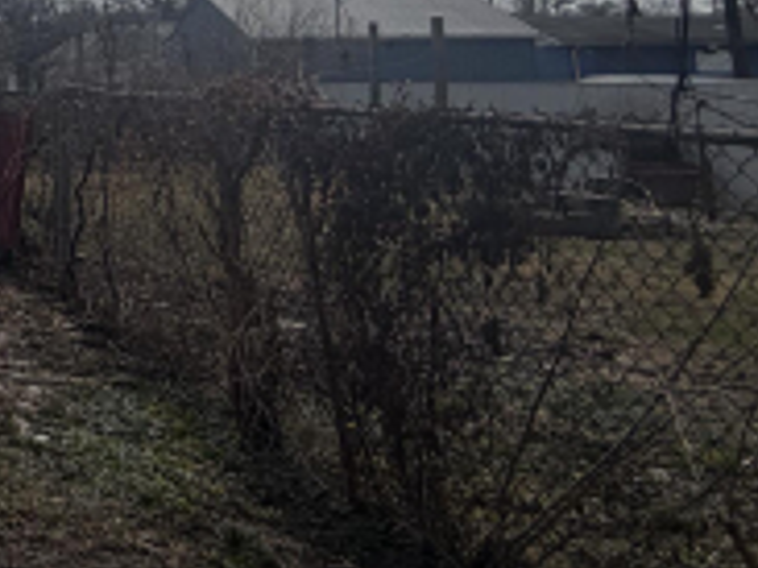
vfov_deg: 26.6
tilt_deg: +5.4
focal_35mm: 51
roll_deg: +0.3
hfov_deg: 24.1
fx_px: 1116
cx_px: -512
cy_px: -33
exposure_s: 1/3125
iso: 20
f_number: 2.2
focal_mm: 2.22
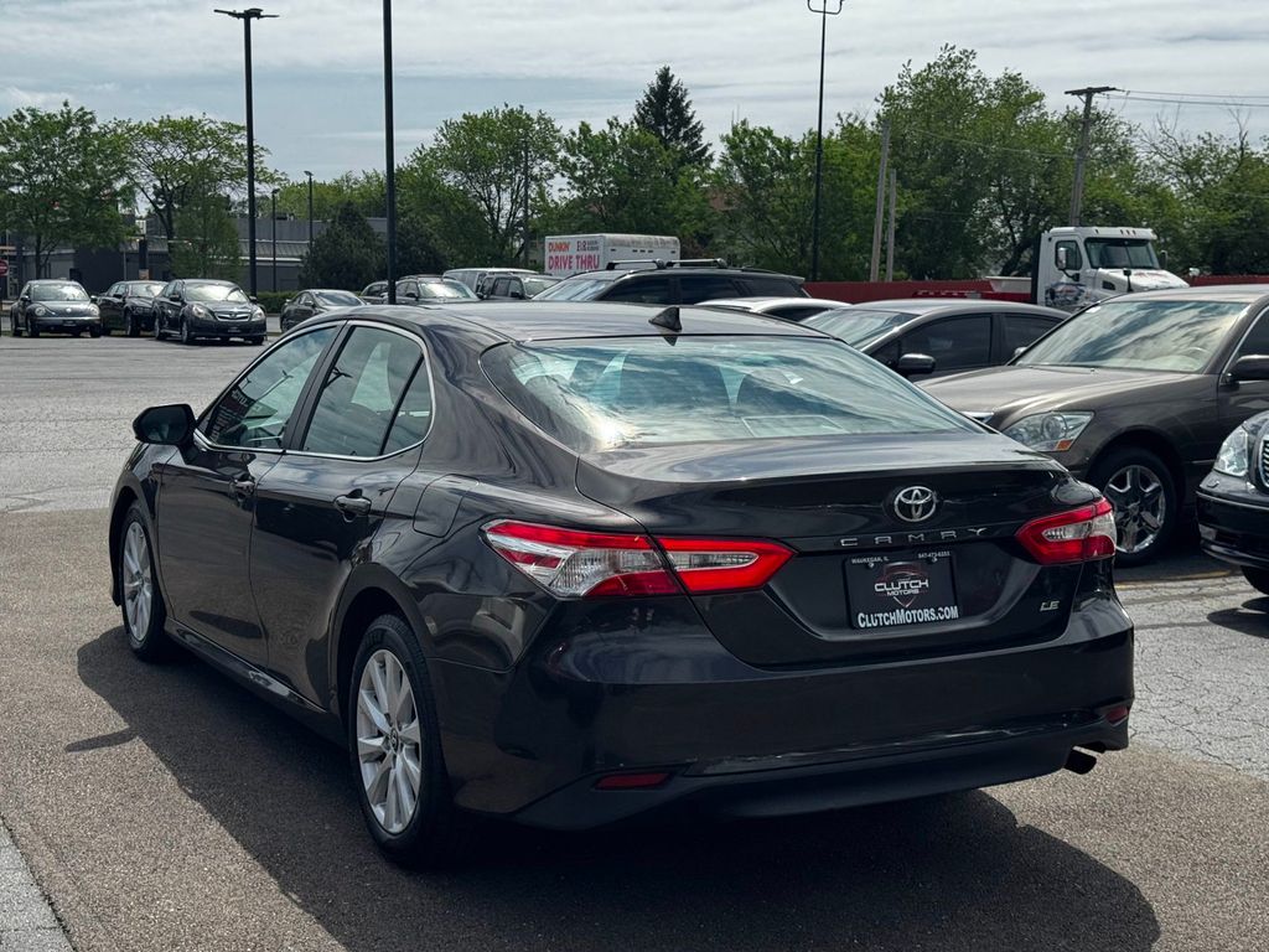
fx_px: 1760
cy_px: 476
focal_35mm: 48
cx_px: 634
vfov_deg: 30.3
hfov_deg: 39.7
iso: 64
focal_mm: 6.76
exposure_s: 1/7092
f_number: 1.78
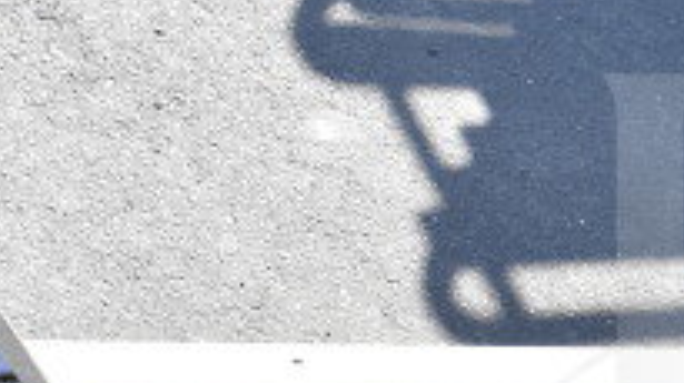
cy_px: 338
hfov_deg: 18.5
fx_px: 1950
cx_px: 901
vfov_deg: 11.2
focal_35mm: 108
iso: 200
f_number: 7.1
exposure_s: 1/200
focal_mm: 23
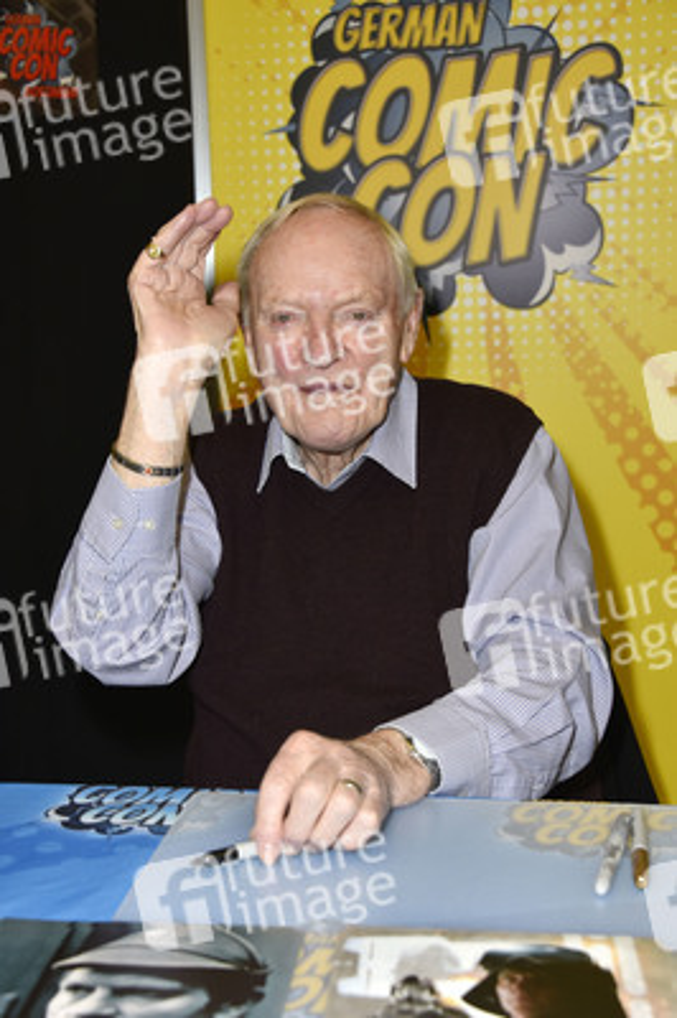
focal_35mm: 52
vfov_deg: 38.2
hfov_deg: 25.9
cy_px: 509
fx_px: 1469
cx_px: 338
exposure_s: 1/125
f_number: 5.6
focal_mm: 52
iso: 640
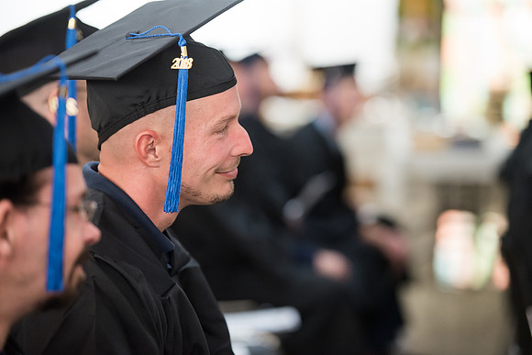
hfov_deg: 15.2
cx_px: 266
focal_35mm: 135
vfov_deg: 10.2
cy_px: 178
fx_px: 1995
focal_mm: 135
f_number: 2.8
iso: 2500
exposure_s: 1/200
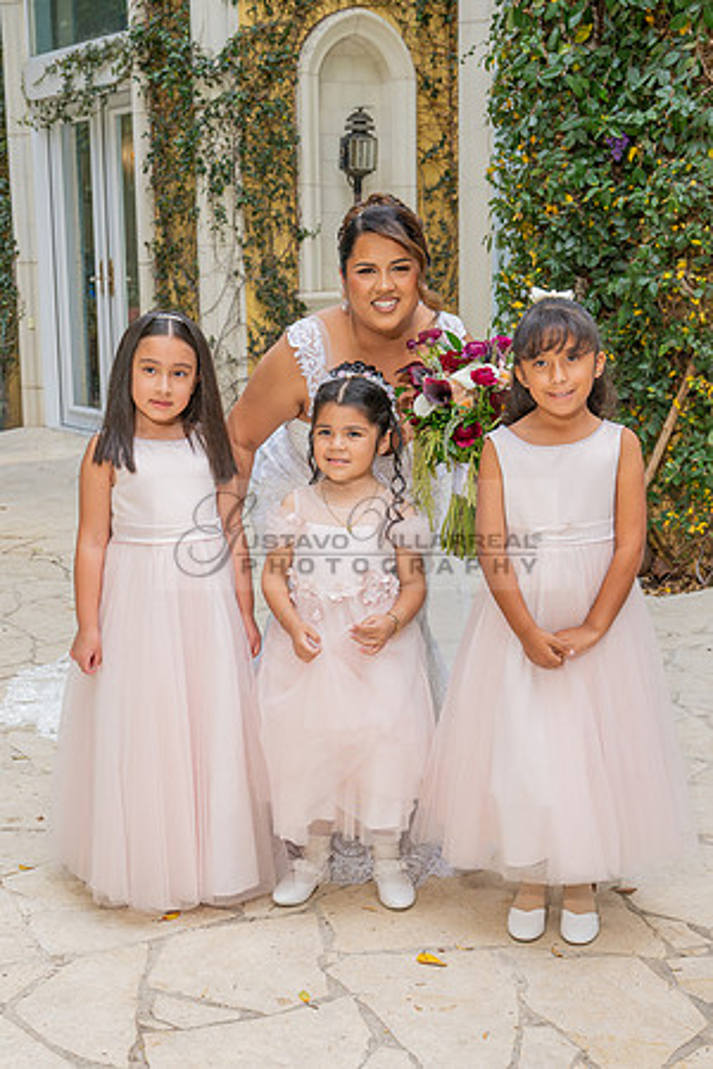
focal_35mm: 53
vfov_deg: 37.9
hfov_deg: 25.7
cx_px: 271
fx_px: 1560
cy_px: 535
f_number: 5
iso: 200
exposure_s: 1/200
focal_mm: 35
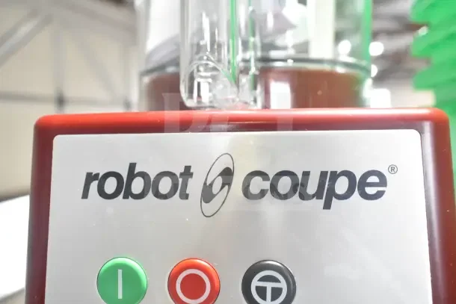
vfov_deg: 36.9
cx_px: 228
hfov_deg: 53.1
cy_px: 152
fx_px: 456
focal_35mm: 36
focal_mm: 24
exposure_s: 1/100
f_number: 5
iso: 1600
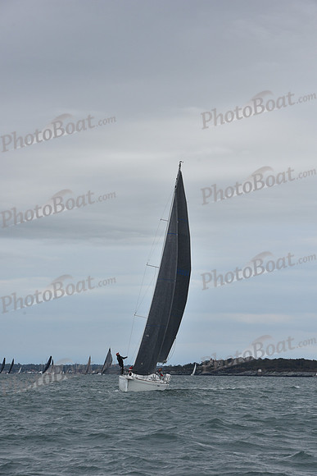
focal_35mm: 120
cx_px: 158
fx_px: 1584
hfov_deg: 11.4
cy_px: 238
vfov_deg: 17.1
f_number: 10
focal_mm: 120
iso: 400
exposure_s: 1/1000
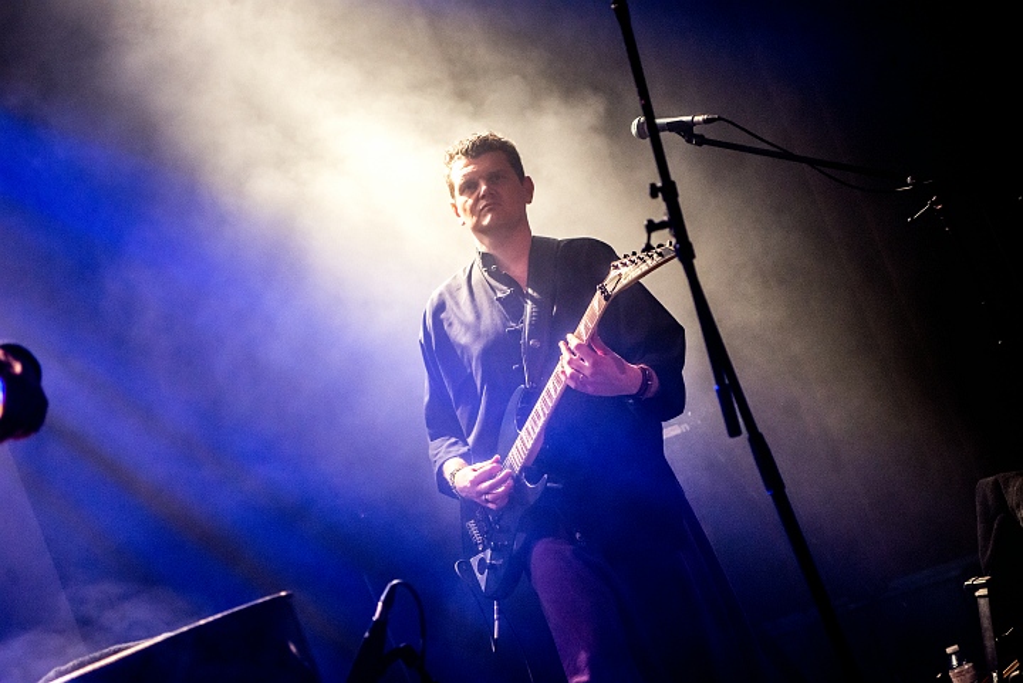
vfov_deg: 19.5
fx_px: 1990
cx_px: 512
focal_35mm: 70
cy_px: 342
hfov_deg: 28.8
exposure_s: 1/320
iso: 3200
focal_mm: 70
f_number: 2.8
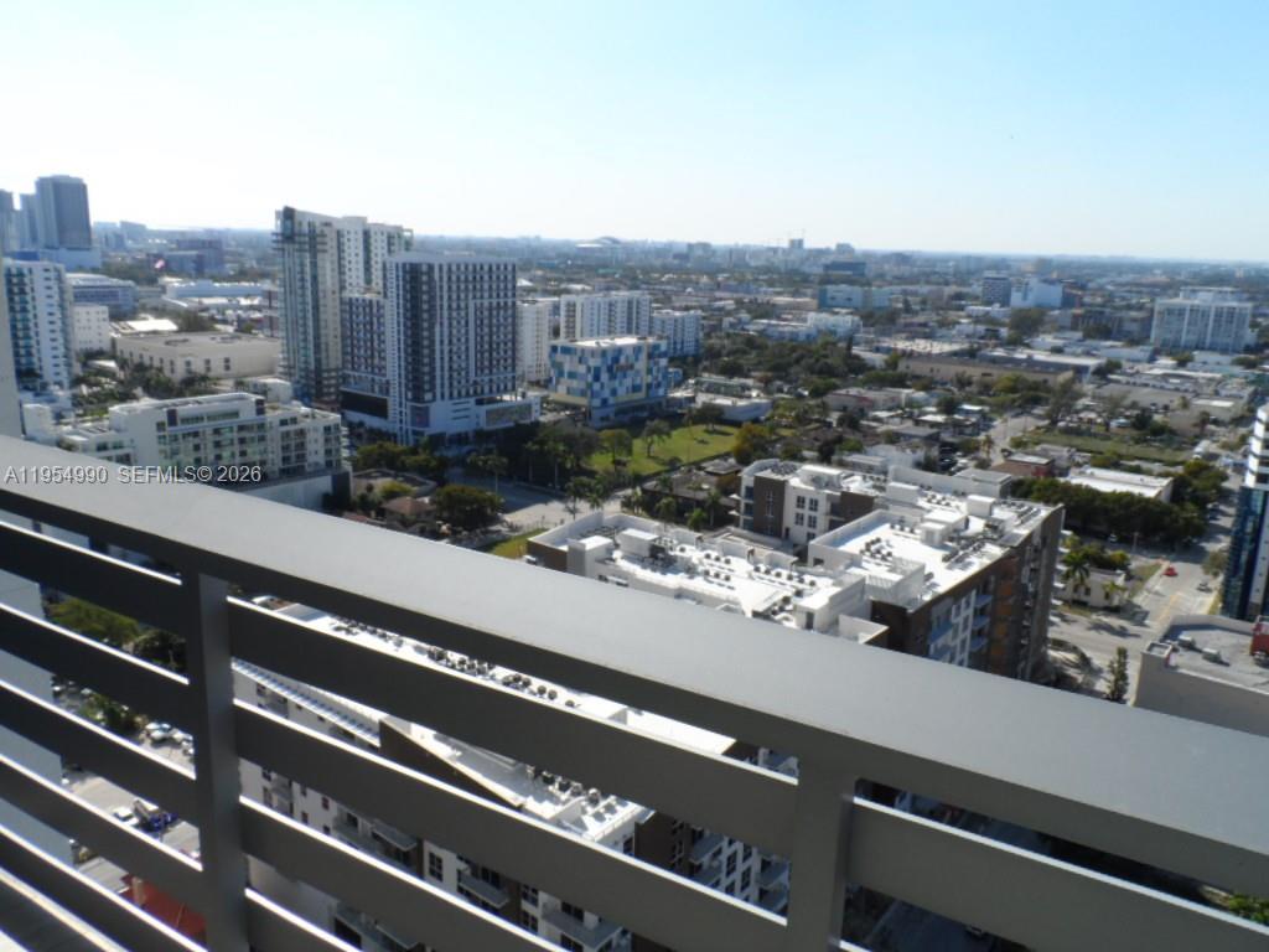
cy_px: 476
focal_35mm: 24
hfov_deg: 71.6
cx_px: 634
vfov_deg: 56.8
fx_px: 880
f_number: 4.5
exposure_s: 1/750
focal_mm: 4
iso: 80
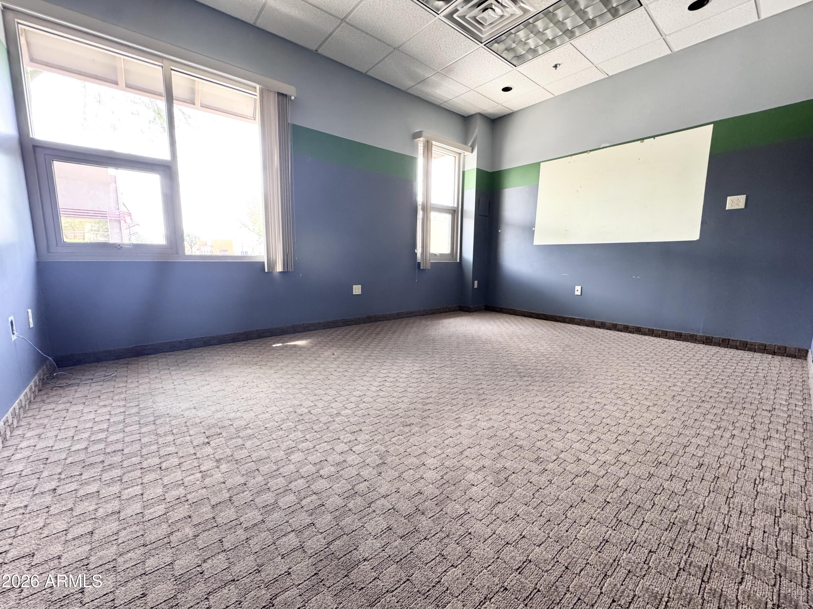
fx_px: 329
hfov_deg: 102.1
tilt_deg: -7.8
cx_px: 406
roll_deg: -0.5
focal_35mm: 14
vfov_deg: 85.7
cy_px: 304
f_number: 2.2
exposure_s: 1/78
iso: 320
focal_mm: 2.22
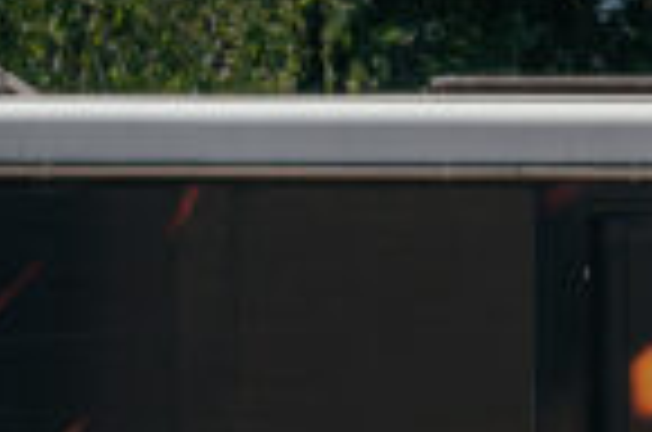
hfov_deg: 5.5
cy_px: 1015
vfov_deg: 3.6
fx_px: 6704
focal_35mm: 371
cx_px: 1169
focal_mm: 70
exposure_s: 1/500
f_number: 9
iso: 250
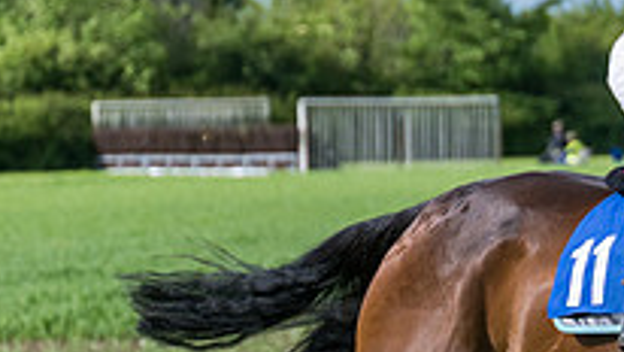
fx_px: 6620
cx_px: 909
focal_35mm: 400
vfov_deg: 3.0
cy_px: 233
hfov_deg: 5.4
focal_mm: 98
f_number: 4
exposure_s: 1/4000
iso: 400
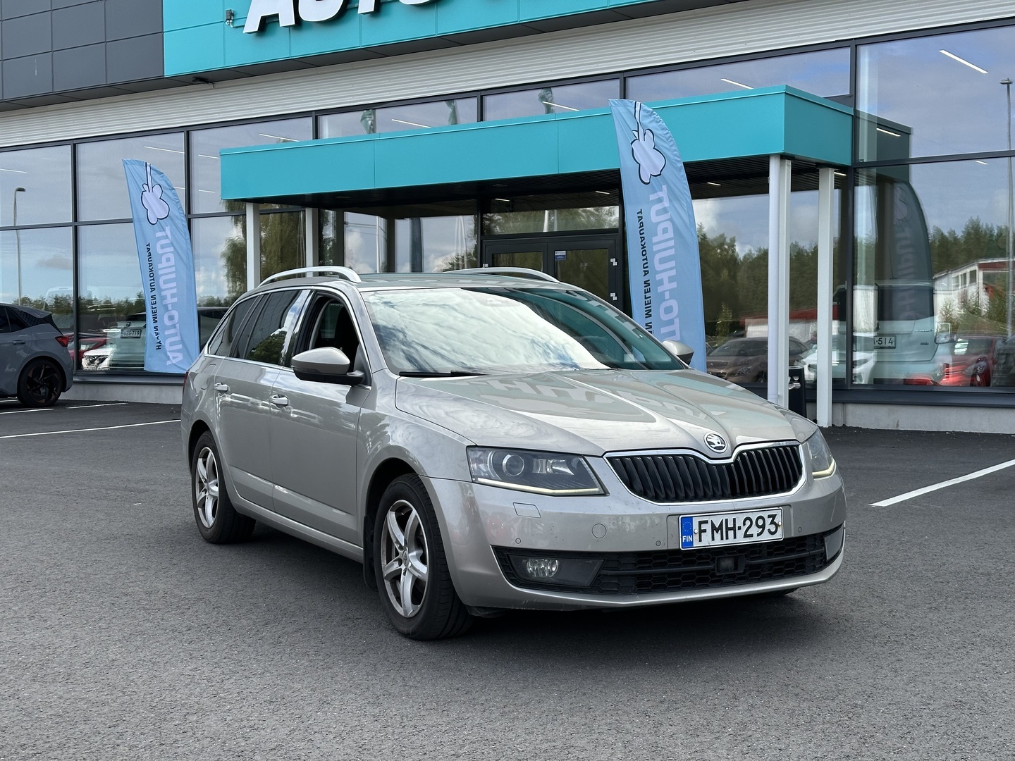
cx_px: 508
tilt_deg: -2.1
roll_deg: -1.0
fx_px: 1407
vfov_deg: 30.3
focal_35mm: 48
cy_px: 380
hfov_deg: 39.7
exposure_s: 1/1475
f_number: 1.78
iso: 64
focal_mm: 6.86
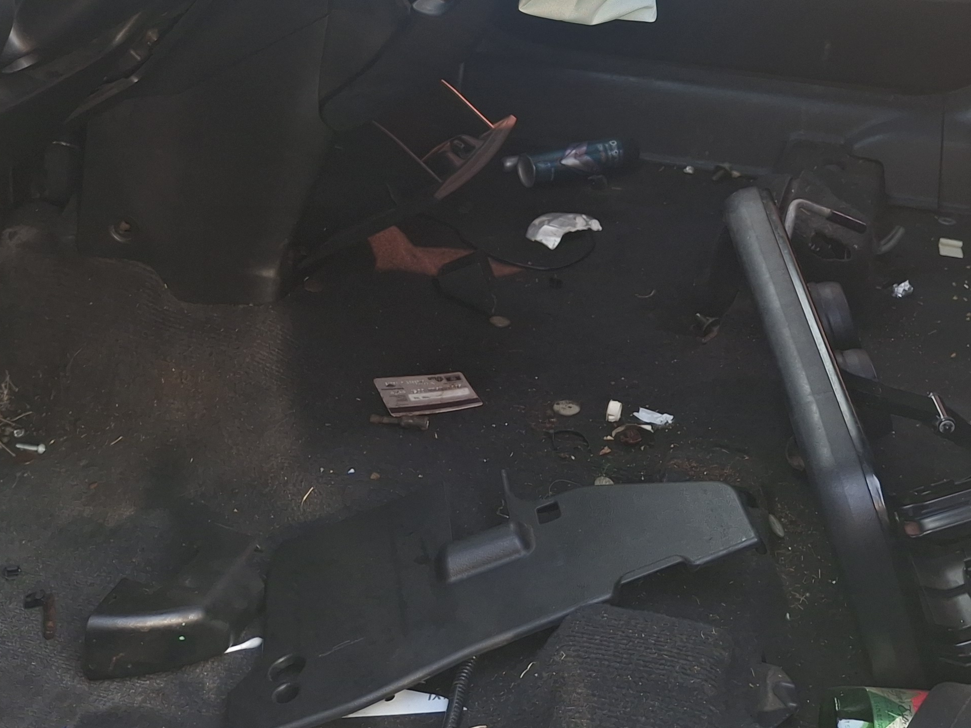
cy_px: -4
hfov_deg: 36.1
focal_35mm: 53
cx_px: 579
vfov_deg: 26.1
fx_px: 1486
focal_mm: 4.69
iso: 32
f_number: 1.8
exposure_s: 1/227
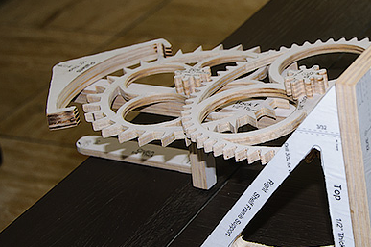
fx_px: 1060
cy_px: 105
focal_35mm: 103
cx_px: 307
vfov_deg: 13.3
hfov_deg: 19.6
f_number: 6.3
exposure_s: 1/60
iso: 200
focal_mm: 38
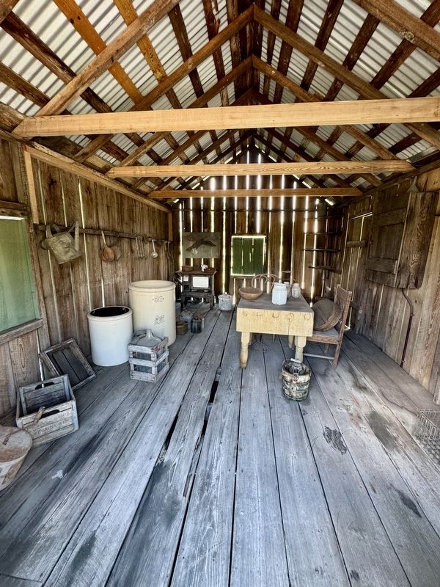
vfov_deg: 102.1
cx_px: 220
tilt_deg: -12.0
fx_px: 237
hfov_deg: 85.7
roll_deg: -0.7
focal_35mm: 14
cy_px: 294
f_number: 2.2
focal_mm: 2.22
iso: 200
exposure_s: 1/60
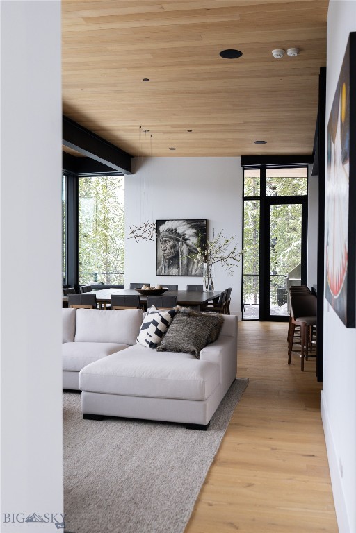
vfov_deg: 57.2
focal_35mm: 33
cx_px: 178
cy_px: 266
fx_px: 489
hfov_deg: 40.0
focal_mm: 33
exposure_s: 1/125
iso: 1250
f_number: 4.5
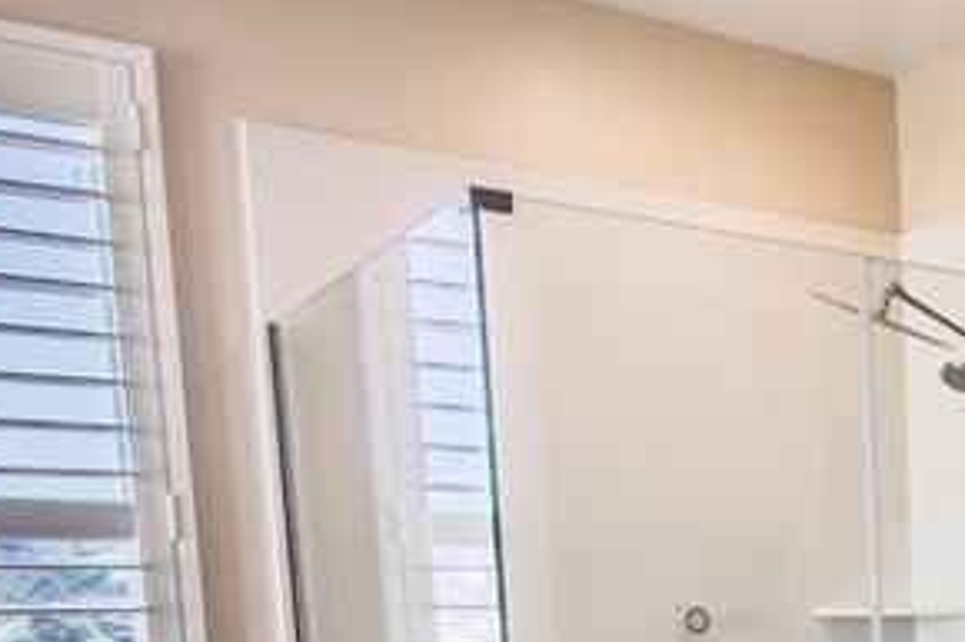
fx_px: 1420
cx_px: 1284
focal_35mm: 53
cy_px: 807
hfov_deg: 29.5
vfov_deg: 23.0
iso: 800
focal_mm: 10
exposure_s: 1/1250
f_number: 5
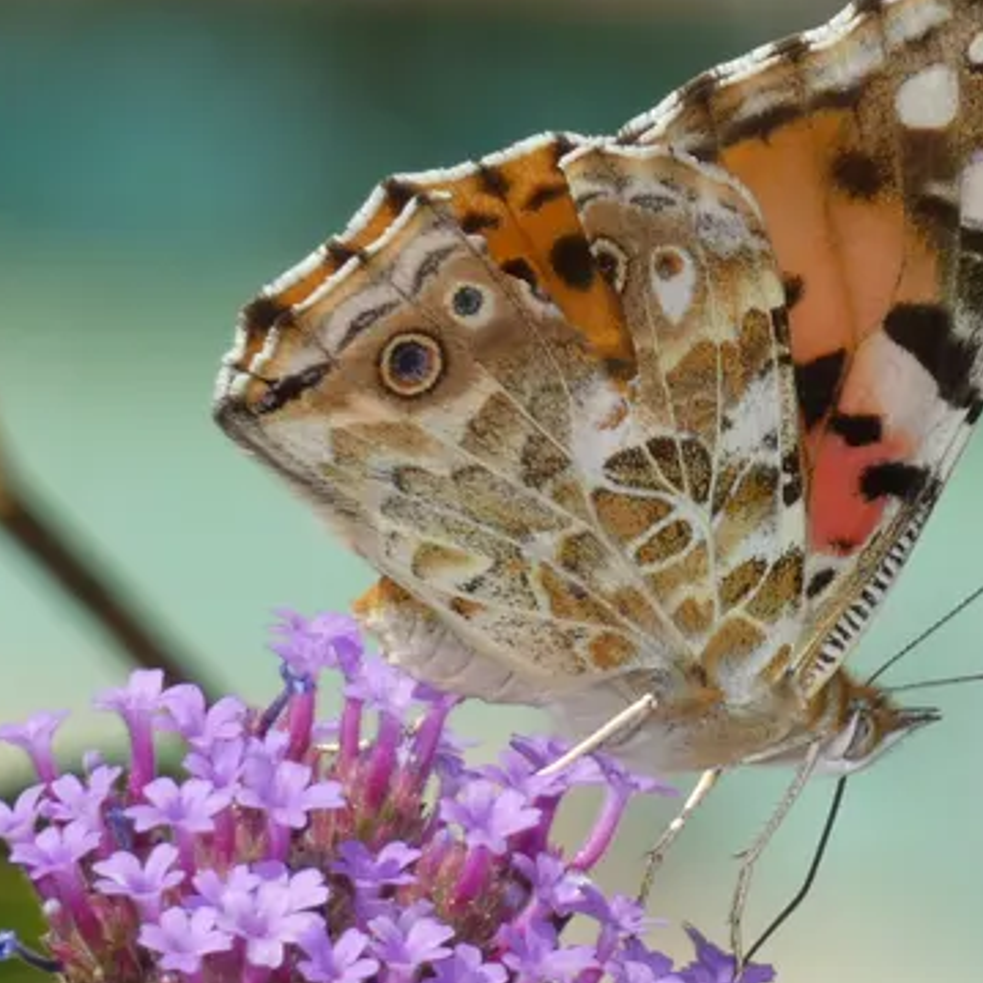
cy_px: 446
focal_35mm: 650
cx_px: 706
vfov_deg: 2.7
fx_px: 20883
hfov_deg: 2.7
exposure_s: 1/400
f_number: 5.6
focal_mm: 74
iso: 80
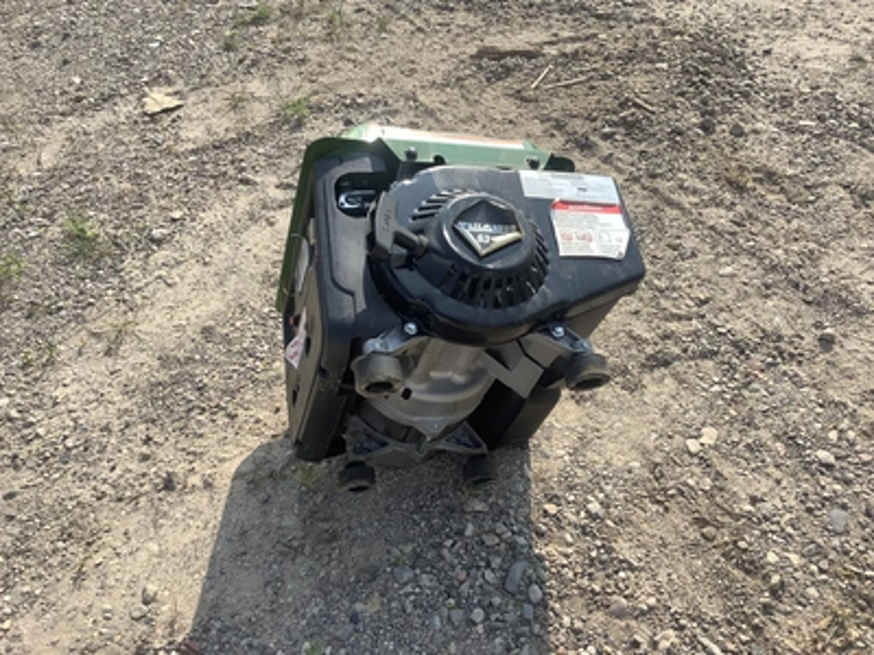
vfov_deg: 45.4
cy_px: 328
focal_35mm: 31
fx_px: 783
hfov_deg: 58.4
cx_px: 437
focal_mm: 3.3
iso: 25
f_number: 2.4
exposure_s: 1/886
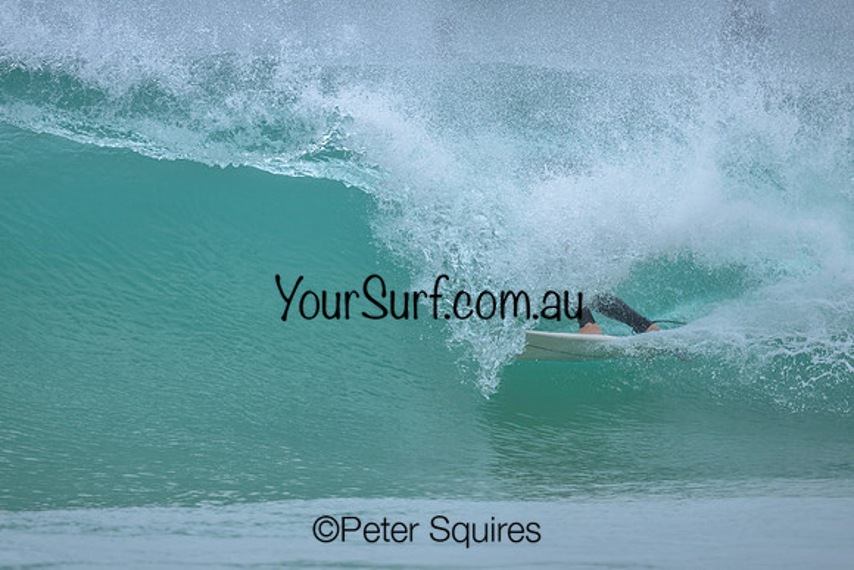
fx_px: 21538
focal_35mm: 908
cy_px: 247
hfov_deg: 2.3
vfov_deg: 1.5
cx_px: 369
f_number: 6.3
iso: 560
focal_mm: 800
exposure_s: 1/2000
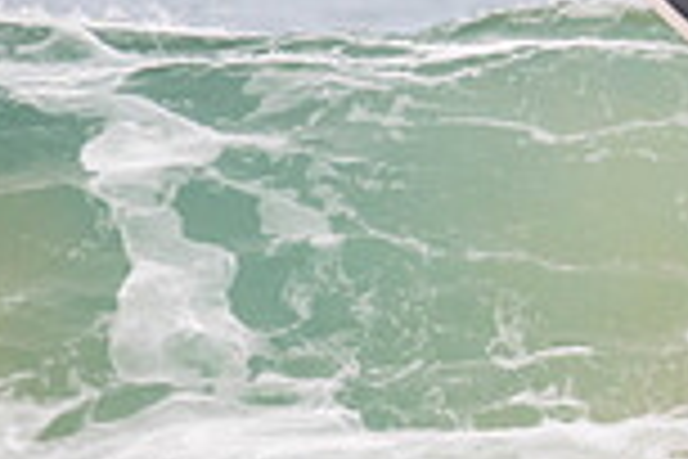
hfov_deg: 0.7
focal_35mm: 3031
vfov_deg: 0.5
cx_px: 1241
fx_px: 57921
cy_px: 133
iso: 1600
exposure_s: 1/2000
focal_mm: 800
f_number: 11
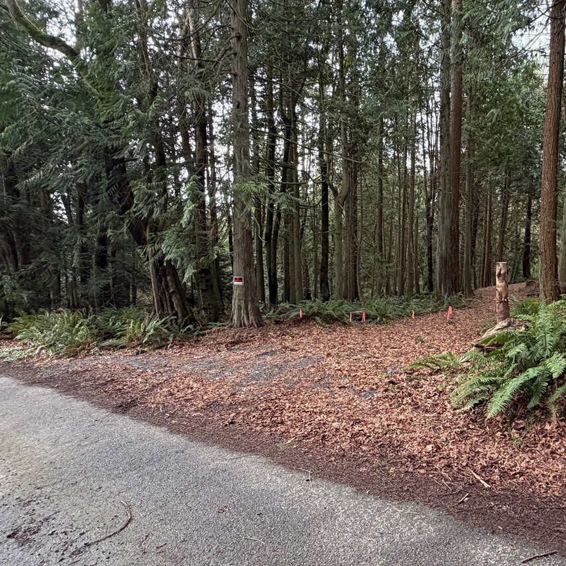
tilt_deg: -5.7
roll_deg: -1.0
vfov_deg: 67.3
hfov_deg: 65.4
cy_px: 289
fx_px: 425
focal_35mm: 23
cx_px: 380
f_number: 2.2
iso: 320
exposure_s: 1/78
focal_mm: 2.22
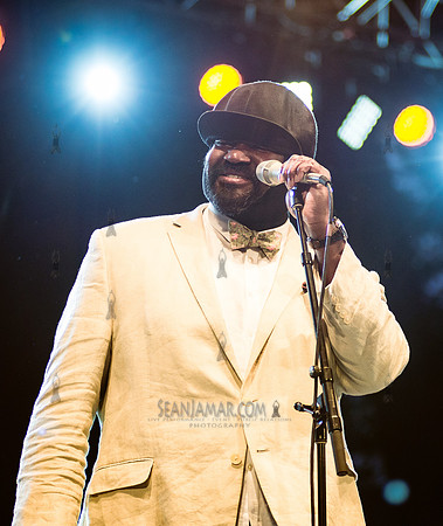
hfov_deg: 11.0
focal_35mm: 145
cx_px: 267
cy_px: 300
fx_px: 2301
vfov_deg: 13.0
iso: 1600
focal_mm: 92
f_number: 3.2
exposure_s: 1/500
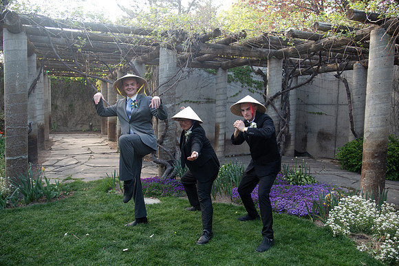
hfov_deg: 61.9
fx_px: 333
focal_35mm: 30
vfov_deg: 43.6
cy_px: 133
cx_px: 200
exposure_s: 1/125
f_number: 4
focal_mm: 30
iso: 160
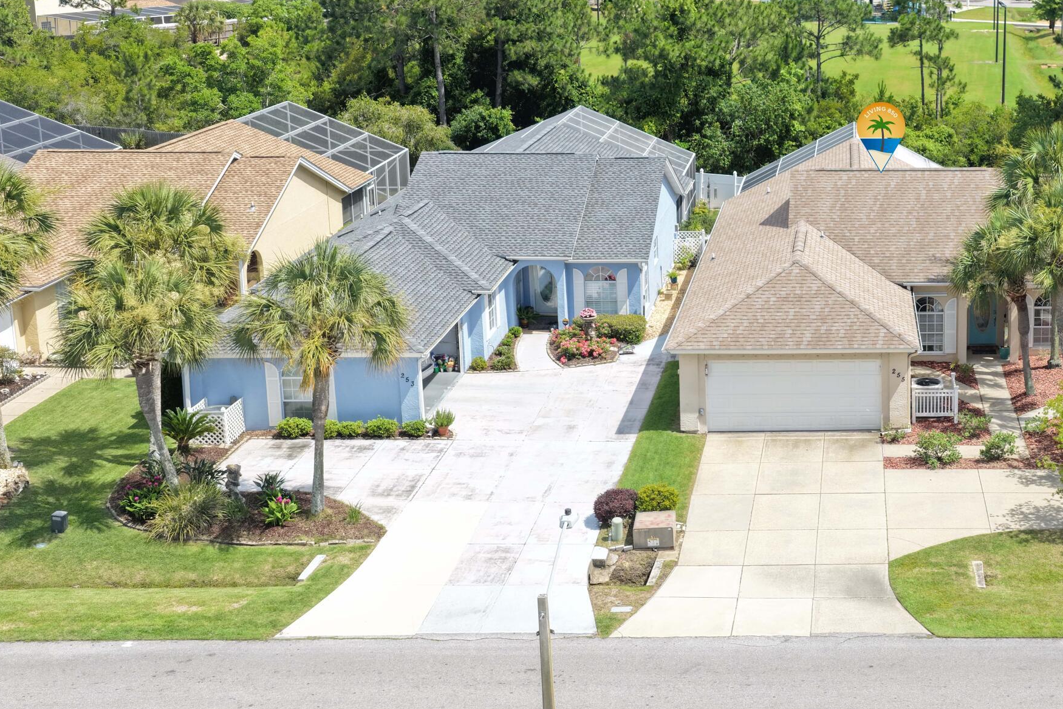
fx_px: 1417
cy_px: 207
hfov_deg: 38.9
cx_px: 905
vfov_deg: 27.8
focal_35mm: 48
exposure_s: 1/1000
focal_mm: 14.45
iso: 200
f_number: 2.8
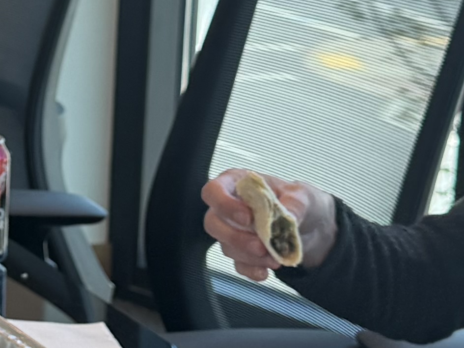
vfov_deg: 10.2
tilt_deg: -8.4
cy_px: 7
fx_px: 1944
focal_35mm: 145
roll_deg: -1.5
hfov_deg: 12.7
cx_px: -302
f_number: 1.78
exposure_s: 1/228
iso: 125
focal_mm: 6.76
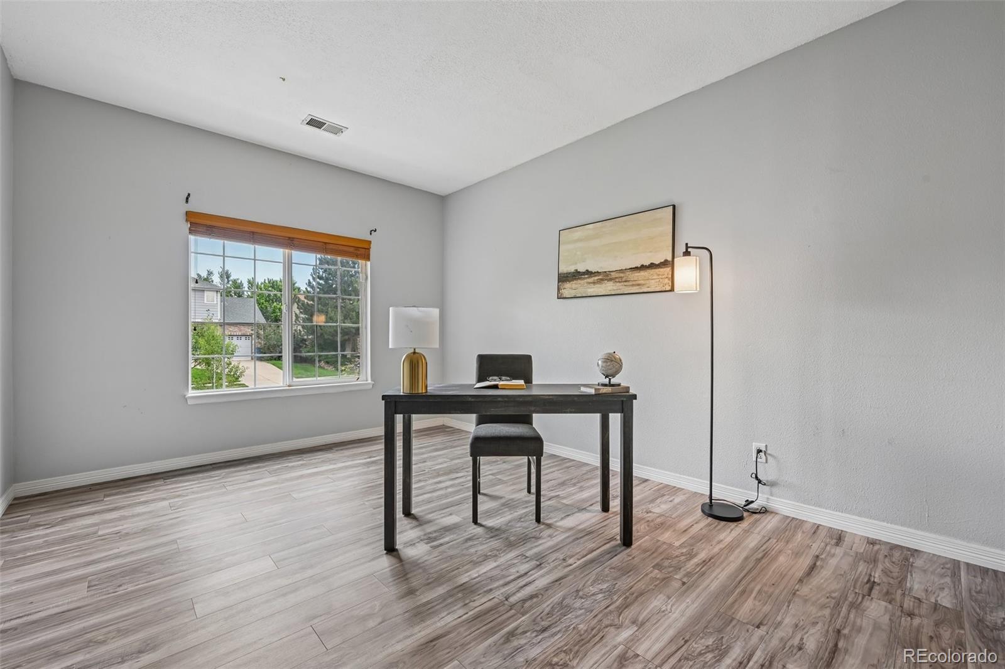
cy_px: 334
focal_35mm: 14
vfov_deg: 81.2
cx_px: 502
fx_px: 391
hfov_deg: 104.3
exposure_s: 1/15
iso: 360
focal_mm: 14
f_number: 10
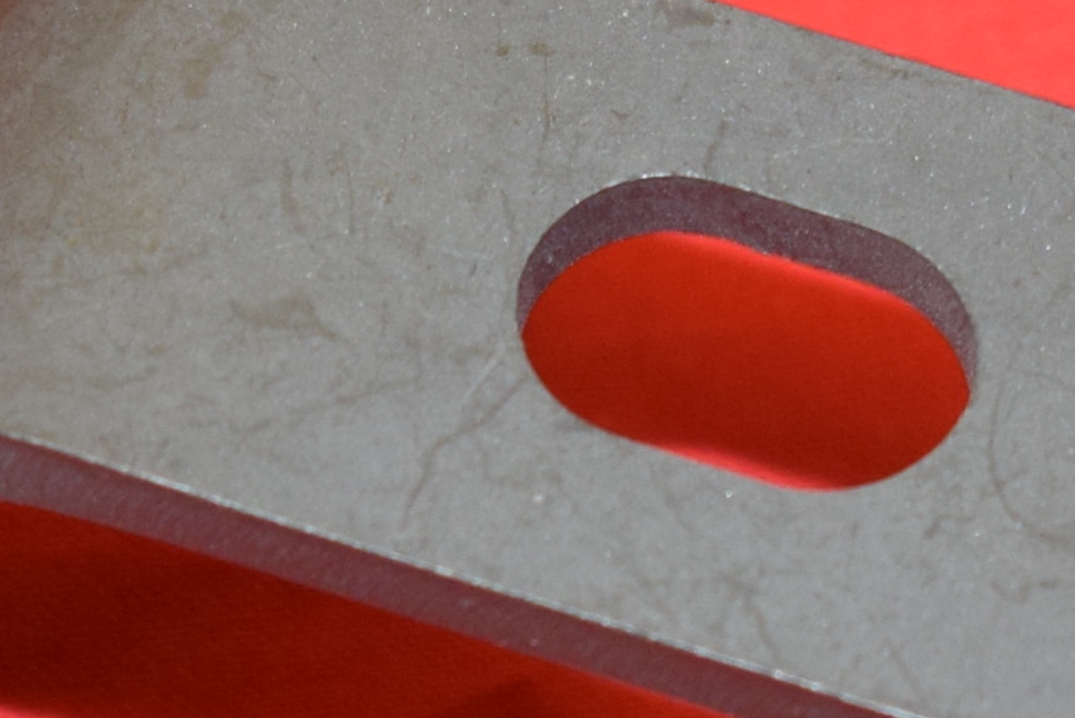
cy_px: 477
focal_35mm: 269
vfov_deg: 5.1
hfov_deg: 7.7
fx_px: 8036
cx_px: 685
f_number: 5
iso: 500
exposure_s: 1/60
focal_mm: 34
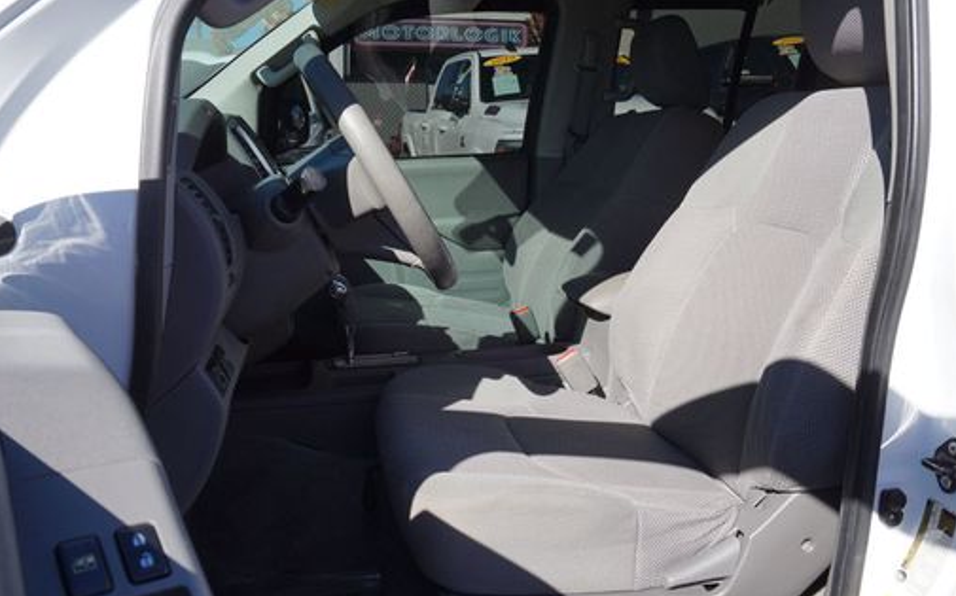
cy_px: 278
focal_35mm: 31
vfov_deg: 40.5
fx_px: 807
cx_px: 468
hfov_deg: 61.3
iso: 100
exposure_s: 1/100
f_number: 9
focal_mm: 16
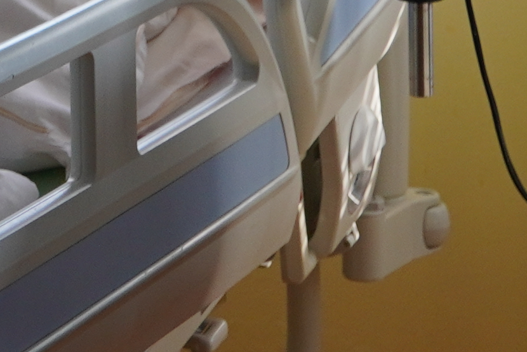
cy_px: -424
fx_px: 3333
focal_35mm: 228
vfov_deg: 5.9
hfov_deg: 8.8
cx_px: -287
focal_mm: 21
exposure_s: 1/60
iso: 160
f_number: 4
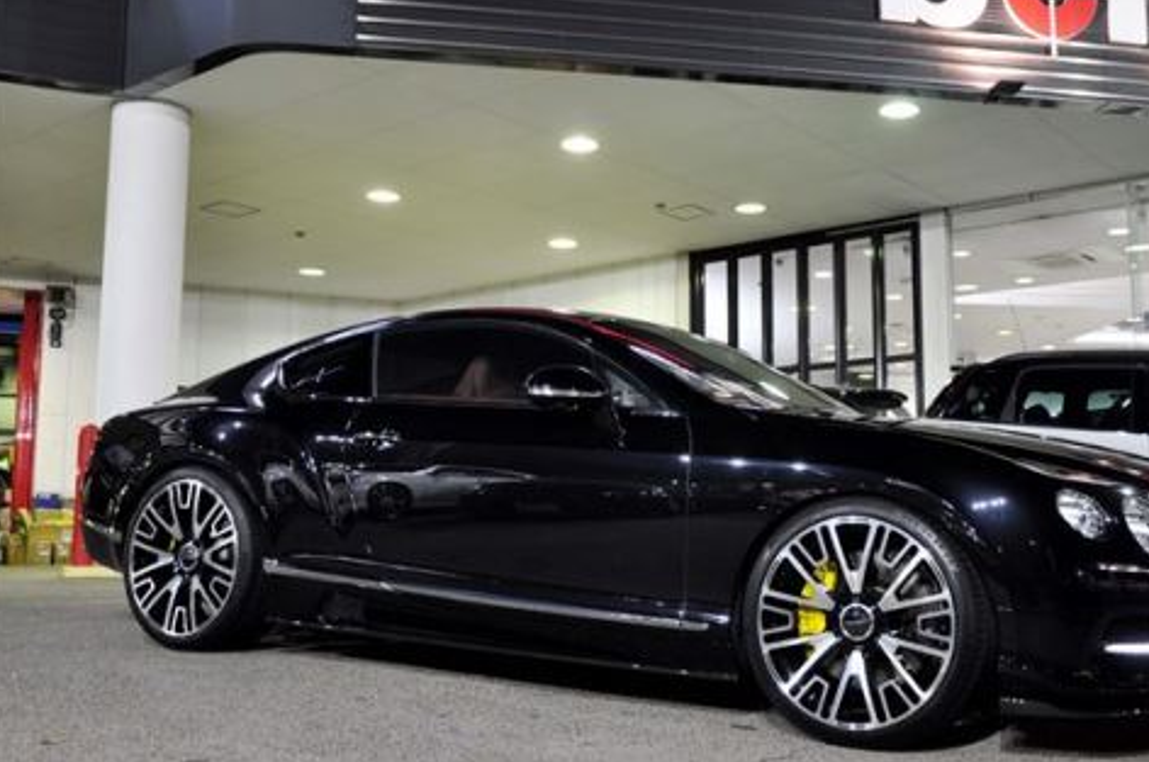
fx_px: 1306
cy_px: 383
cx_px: 701
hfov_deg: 47.1
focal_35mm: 41
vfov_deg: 32.5
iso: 400
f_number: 4
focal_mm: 22
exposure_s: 1/15
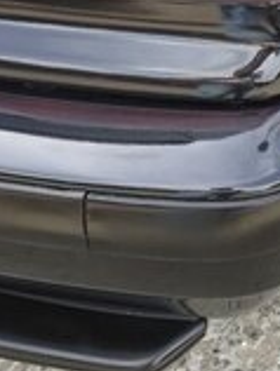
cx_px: 264
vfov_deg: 19.5
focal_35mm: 91
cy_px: -136
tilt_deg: -29.7
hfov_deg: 16.0
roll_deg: -0.3
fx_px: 979
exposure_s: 1/124
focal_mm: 4.15
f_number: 2.2
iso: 32
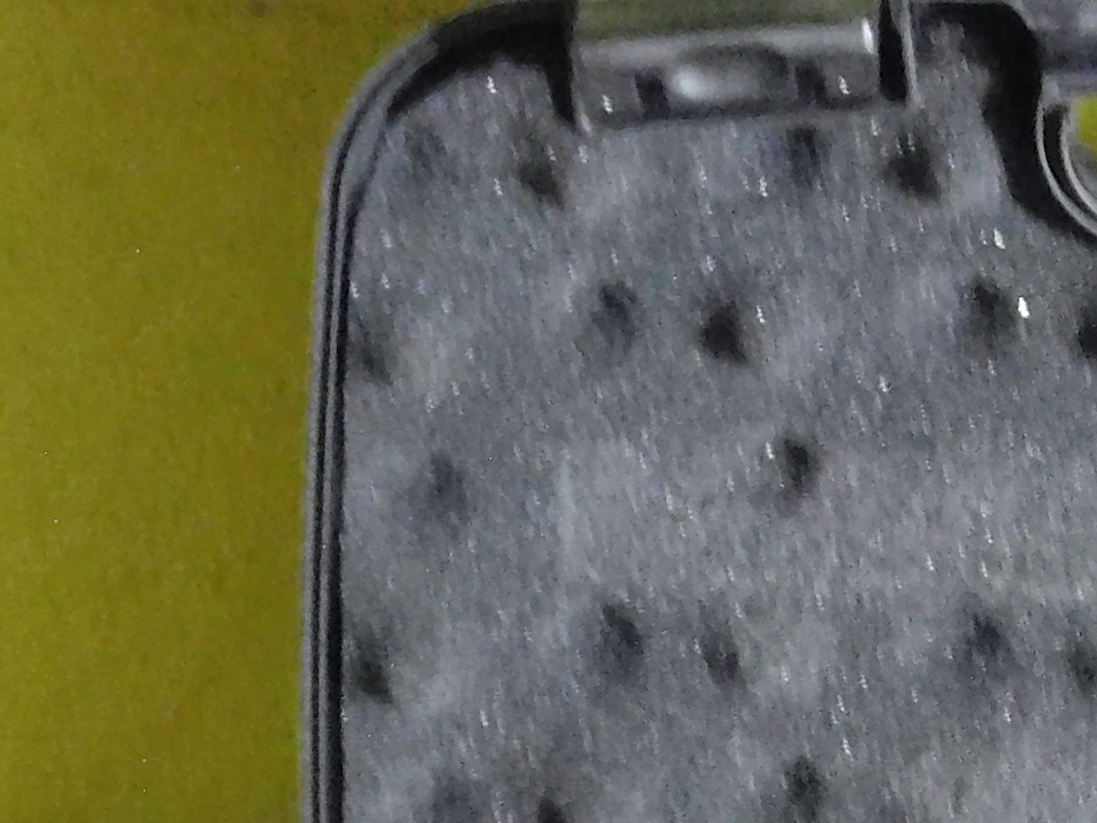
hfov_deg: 9.9
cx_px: 1459
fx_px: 6211
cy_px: 1315
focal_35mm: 196
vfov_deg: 7.4
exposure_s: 1
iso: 1600
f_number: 4
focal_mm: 10.4
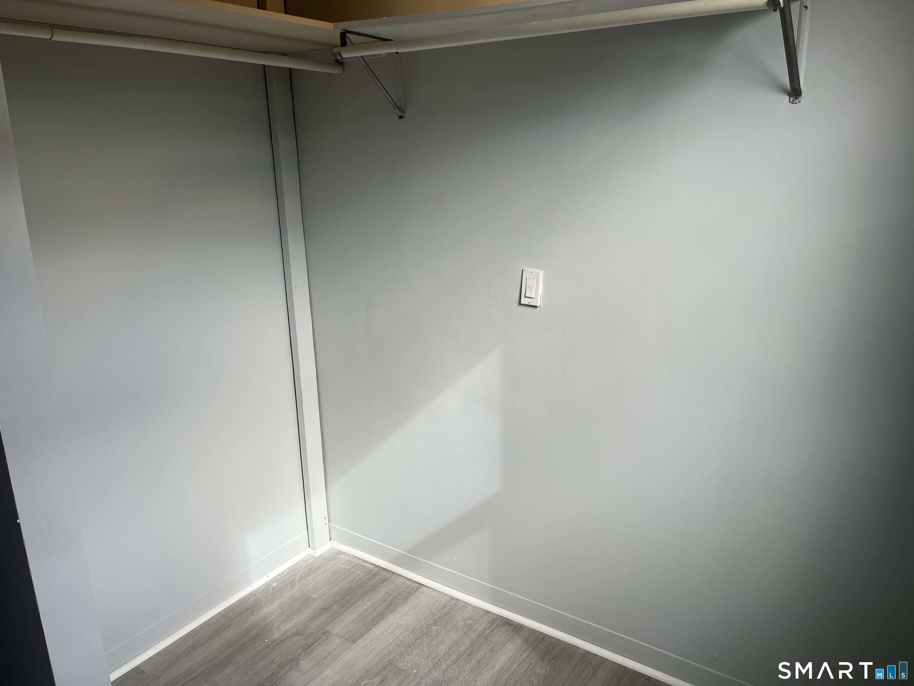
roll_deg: +1.1
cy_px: 343
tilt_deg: -16.8
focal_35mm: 26
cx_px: 457
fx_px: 687
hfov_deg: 67.3
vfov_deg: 53.1
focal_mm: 5.1
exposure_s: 1/209
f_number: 1.6
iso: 40
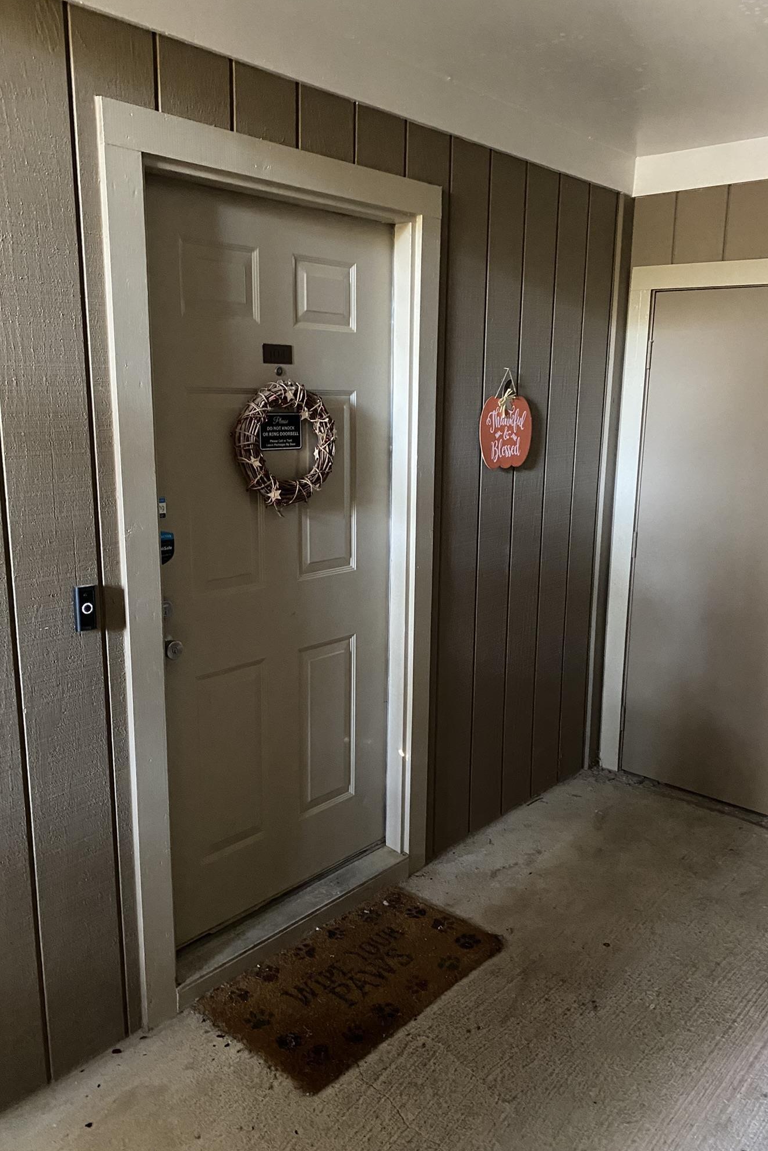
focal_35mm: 28
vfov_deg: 65.5
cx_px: 437
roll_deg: -1.0
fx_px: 896
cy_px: 580
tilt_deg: -11.0
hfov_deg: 46.3
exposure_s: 1/30
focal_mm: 4.25
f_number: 1.8
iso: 800
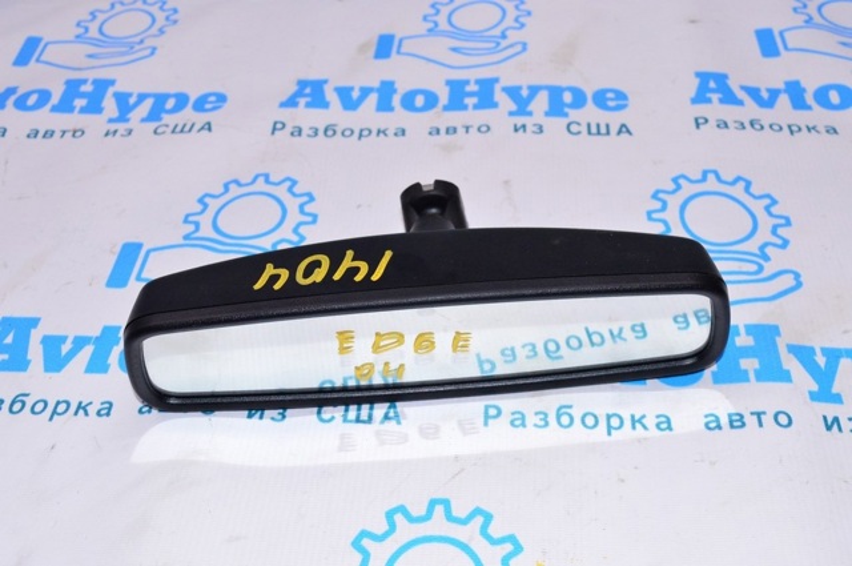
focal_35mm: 40
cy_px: 283
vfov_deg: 32.9
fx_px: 957
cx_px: 426
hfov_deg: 48.0
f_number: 8
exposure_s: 1/200
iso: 1600
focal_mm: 27
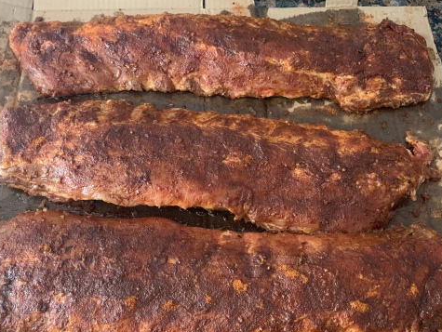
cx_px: 210
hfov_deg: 52.6
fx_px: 447
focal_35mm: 35
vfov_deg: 40.7
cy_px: 185
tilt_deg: -63.9
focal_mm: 4.25
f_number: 1.8
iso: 400
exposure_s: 1/33
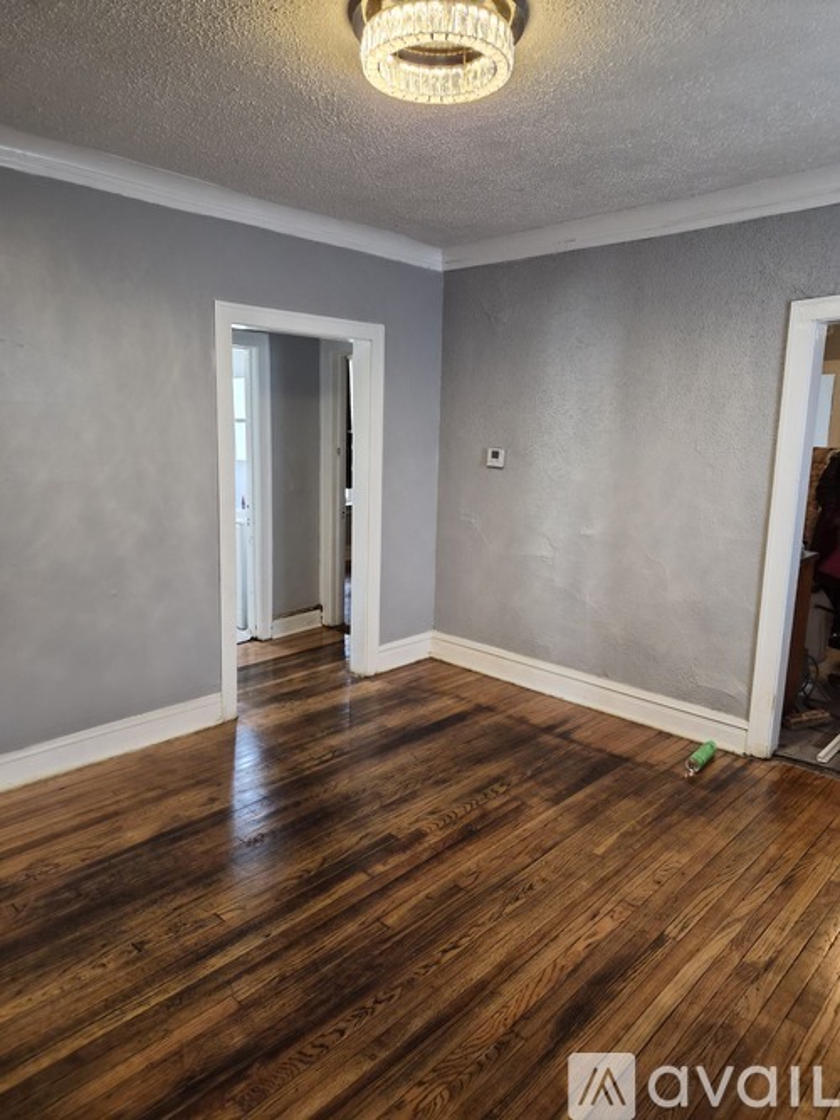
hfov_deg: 58.9
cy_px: 560
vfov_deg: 73.9
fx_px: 744
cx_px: 420
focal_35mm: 23
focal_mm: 5.4
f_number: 1.8
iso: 320
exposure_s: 1/120
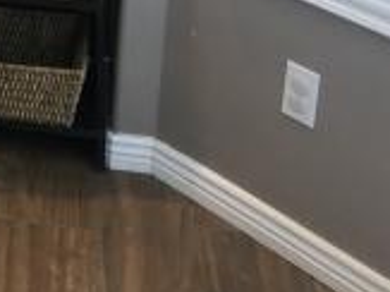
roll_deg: -0.1
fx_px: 1238
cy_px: -270
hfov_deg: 15.8
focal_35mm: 110
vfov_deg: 12.1
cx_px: -261
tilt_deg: -14.1
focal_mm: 4
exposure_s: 1/15
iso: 40
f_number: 1.8
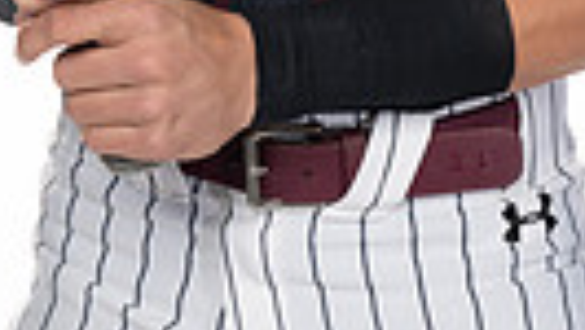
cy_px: -576
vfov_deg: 6.3
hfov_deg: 11.9
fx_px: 2809
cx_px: 172
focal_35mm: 181
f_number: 6.3
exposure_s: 1/250
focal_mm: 51
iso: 400
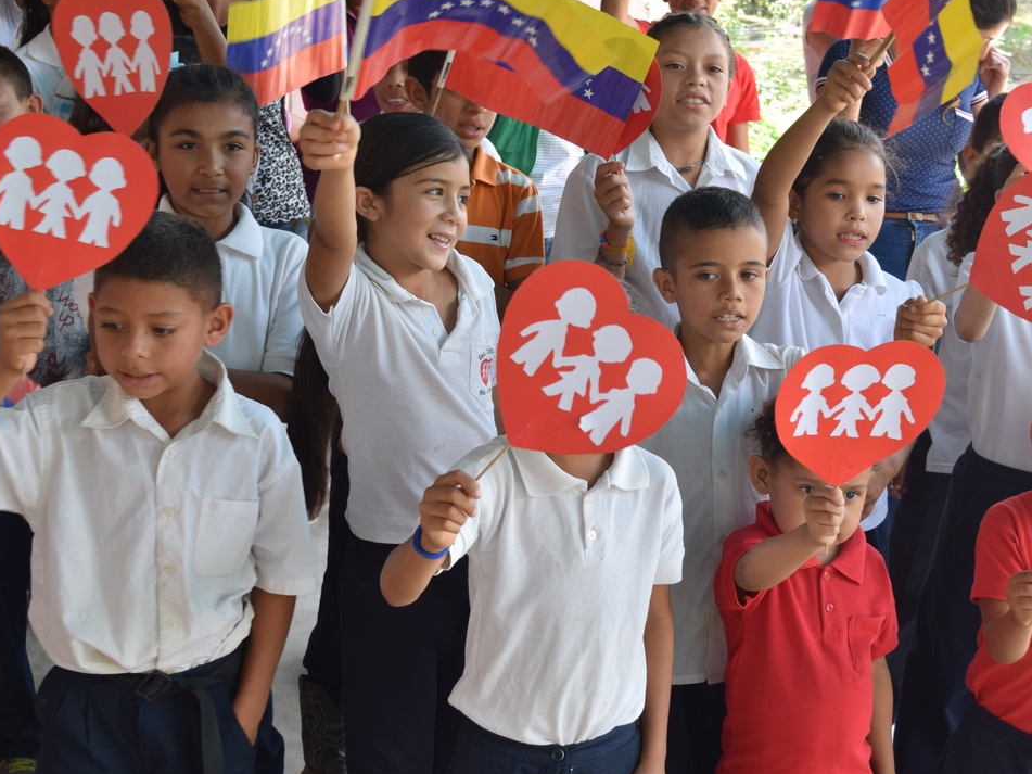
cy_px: 346
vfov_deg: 22.2
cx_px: 547
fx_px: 1967
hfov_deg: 29.4
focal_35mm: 66
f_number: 6.3
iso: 400
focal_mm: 34
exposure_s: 1/160
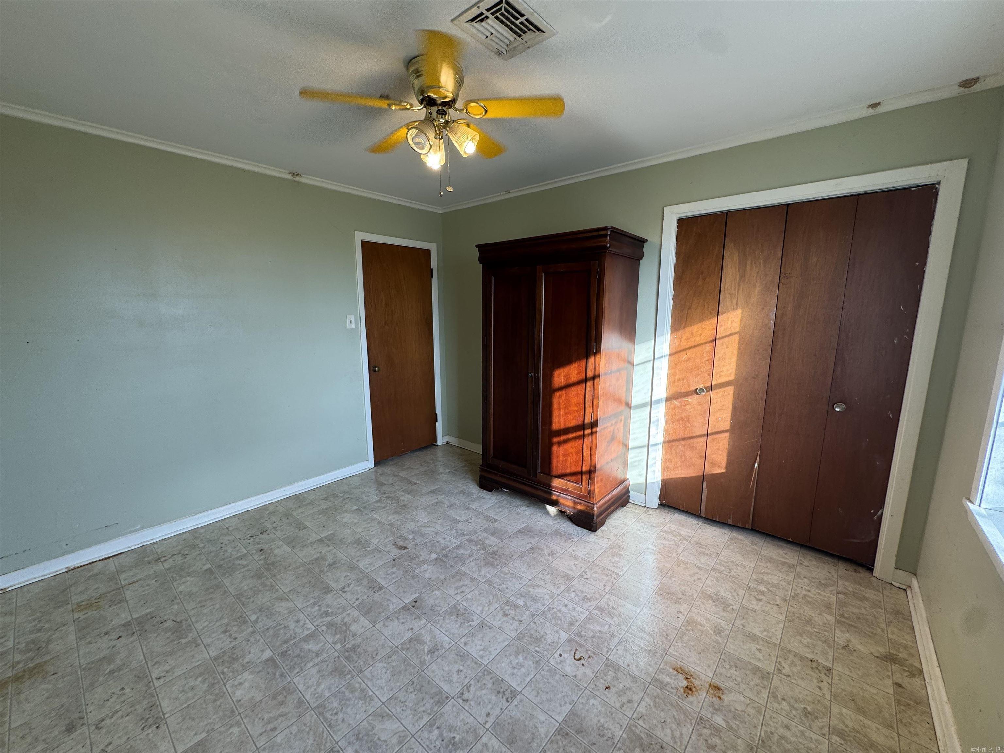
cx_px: 502
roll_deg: -0.5
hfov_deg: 102.1
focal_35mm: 14
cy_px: 376
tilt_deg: -10.1
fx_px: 406
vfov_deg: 85.7
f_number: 2.2
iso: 40
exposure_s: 1/146
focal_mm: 2.22
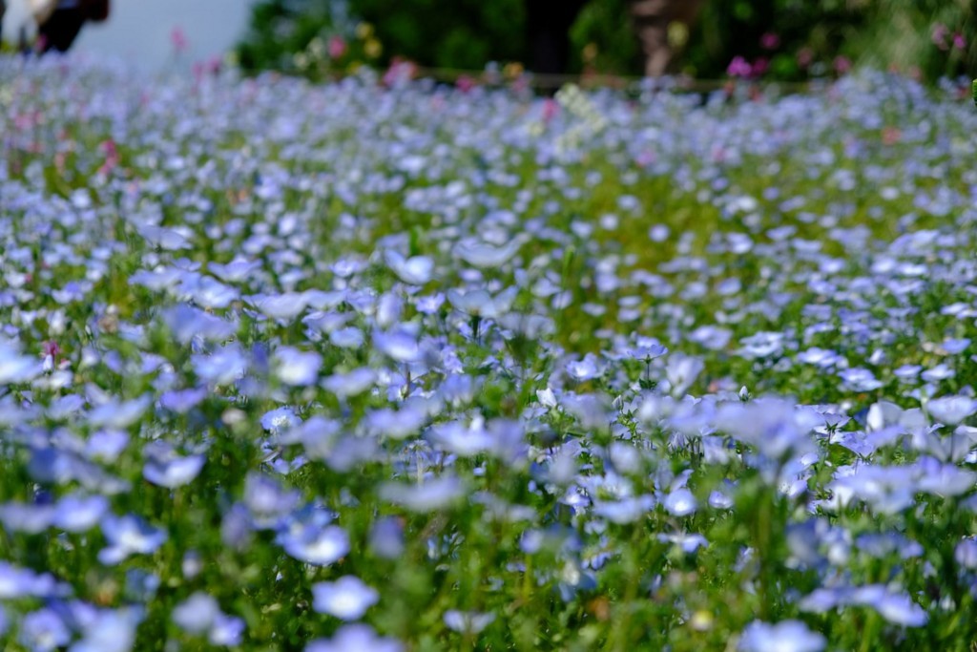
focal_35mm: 83
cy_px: 326
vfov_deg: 16.5
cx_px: 488
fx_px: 2253
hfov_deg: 24.5
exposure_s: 1/2400
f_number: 4
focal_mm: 55
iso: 200
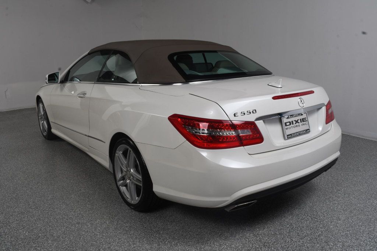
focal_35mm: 30
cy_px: 126
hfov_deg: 61.9
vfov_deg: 43.6
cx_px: 188
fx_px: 314
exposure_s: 1/160
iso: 100
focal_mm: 20
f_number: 14
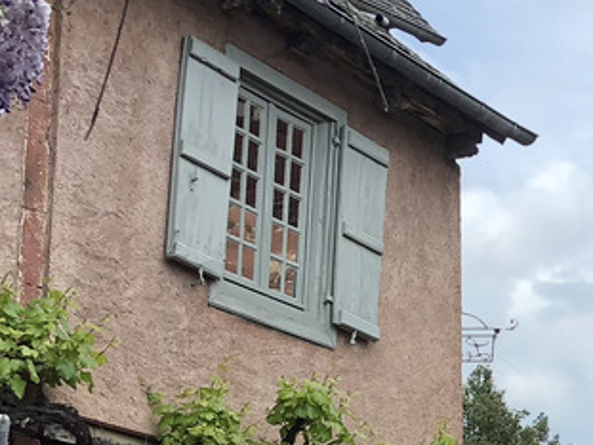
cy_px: 508
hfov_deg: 17.3
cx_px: 719
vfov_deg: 13.4
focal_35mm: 108
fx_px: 1849
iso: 20
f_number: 1.8
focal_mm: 4
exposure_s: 1/510
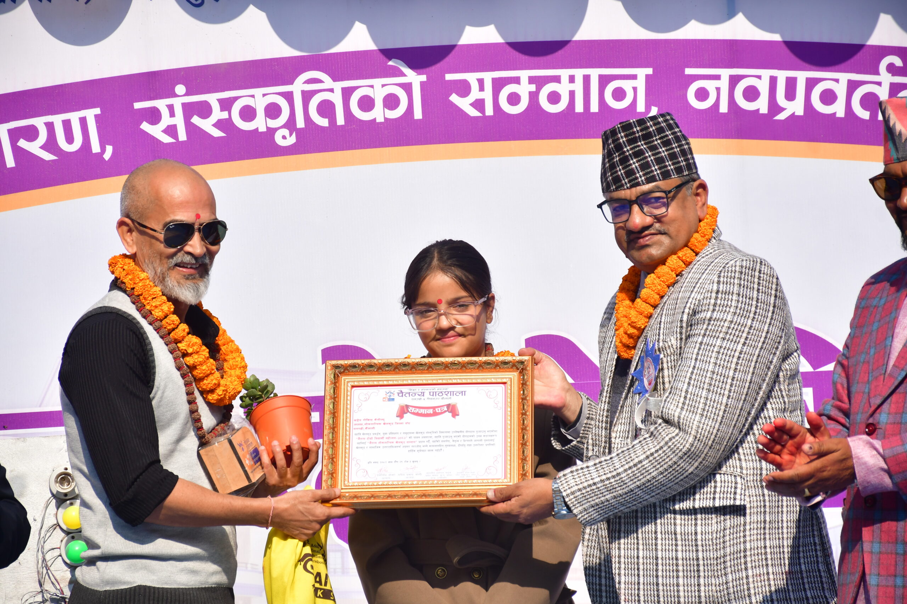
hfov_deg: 11.2
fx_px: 4610
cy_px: 302
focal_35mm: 183
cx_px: 454
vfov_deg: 7.5
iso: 250
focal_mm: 122
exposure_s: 1/1000
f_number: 5.6
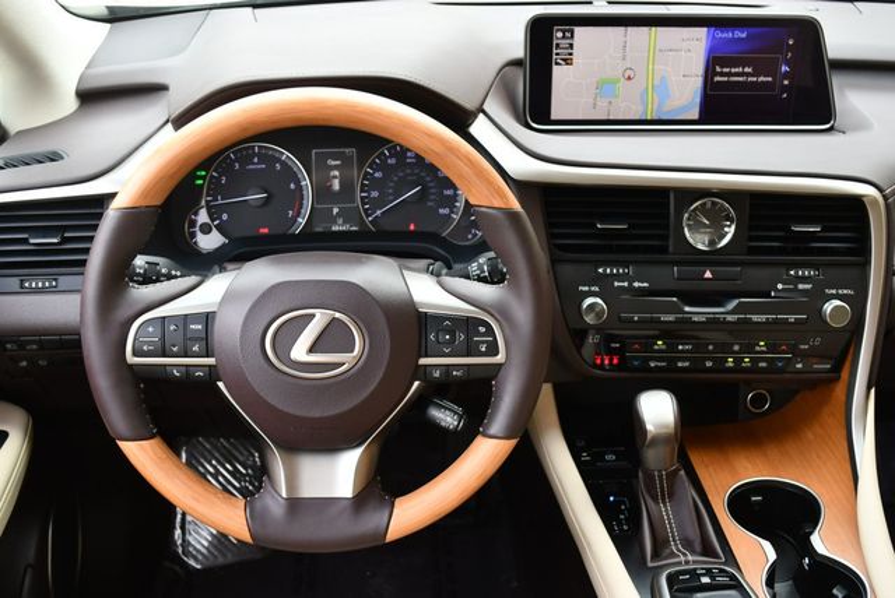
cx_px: 448
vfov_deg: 36.9
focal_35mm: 36
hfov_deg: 53.1
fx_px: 896
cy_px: 299
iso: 450
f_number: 3.5
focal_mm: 18
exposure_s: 1/250
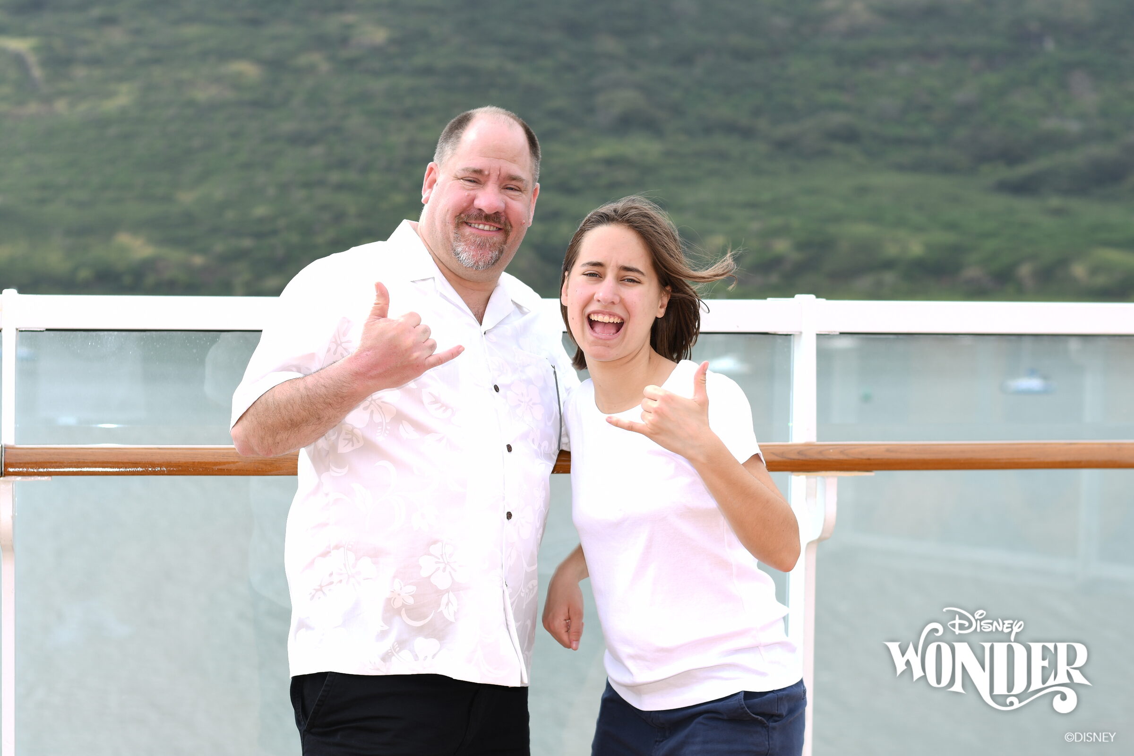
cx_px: 567
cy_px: 378
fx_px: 2362
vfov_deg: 18.2
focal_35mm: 75
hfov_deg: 27.0
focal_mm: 50
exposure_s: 1/400
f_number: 3.2
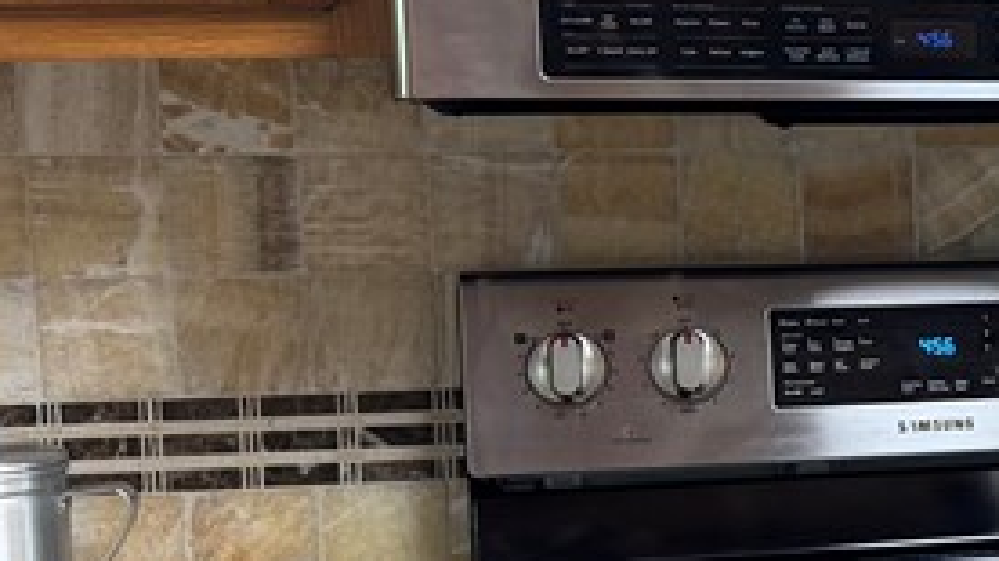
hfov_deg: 19.8
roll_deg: -0.4
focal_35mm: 97
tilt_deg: -8.7
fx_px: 2568
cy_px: 380
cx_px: 1379
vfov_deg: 12.4
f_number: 1.78
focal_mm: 6.76
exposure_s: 1/60
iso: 125
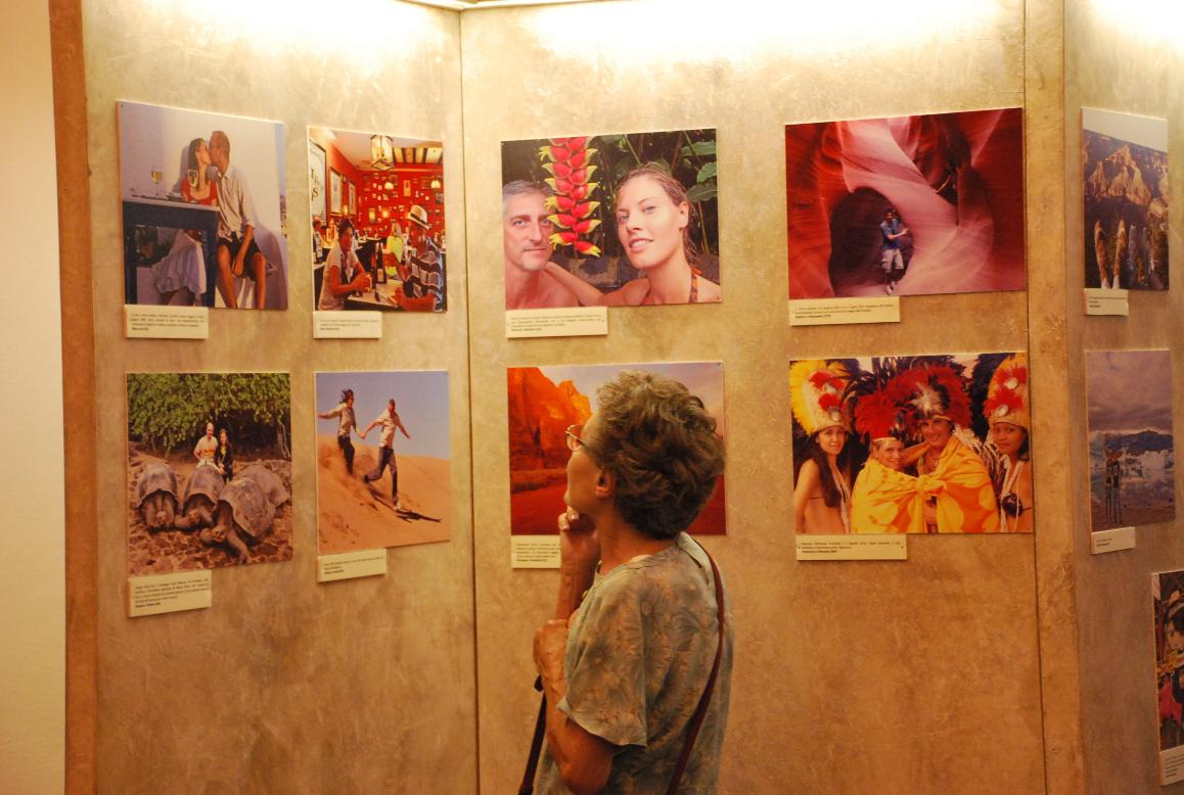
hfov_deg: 23.3
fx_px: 2868
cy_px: 398
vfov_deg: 15.8
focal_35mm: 87
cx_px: 592
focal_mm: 58
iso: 1600
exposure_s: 1/50
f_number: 5.3
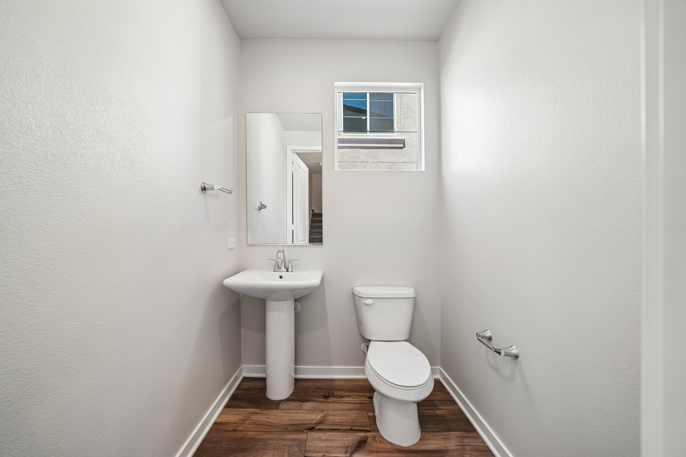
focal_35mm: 12
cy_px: 228
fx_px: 229
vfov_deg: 90.0
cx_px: 343
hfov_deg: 112.6
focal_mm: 12
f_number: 7.1
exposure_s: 1/30
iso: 320
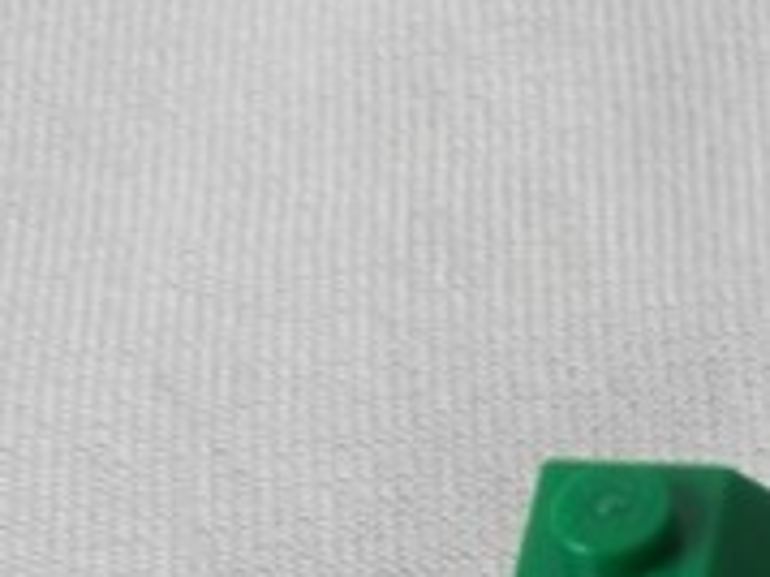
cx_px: 1488
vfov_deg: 7.8
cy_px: 928
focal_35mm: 186
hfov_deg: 9.9
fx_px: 4135
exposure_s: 1/60
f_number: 3.9
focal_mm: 6.61
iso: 80
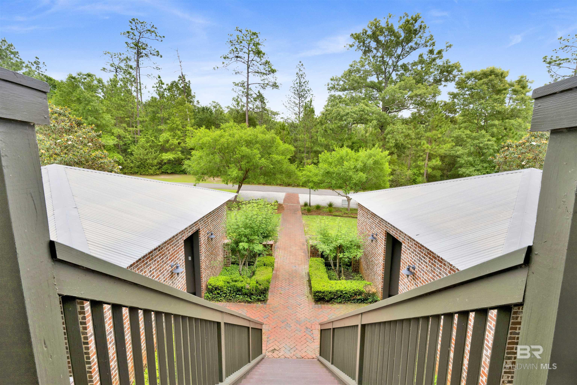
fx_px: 240
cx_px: 288
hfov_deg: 100.4
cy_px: 192
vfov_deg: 77.3
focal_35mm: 15
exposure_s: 1/160
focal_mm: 15
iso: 400
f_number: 11
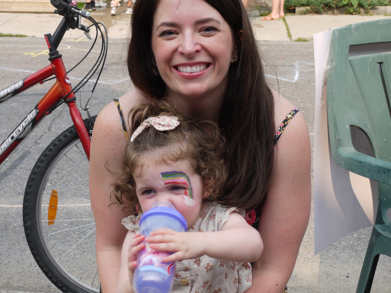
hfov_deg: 27.8
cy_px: 146
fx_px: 791
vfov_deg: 21.0
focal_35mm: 70
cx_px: 196
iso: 125
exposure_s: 1/50
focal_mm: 35
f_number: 14
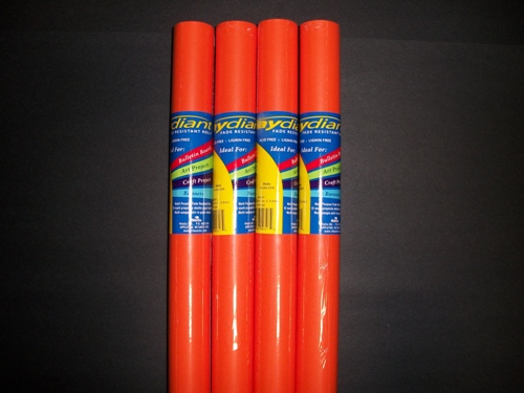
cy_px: 196
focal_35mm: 35
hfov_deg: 52.6
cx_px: 262
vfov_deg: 40.7
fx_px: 530
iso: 200
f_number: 3.1
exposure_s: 1/125
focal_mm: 6.3
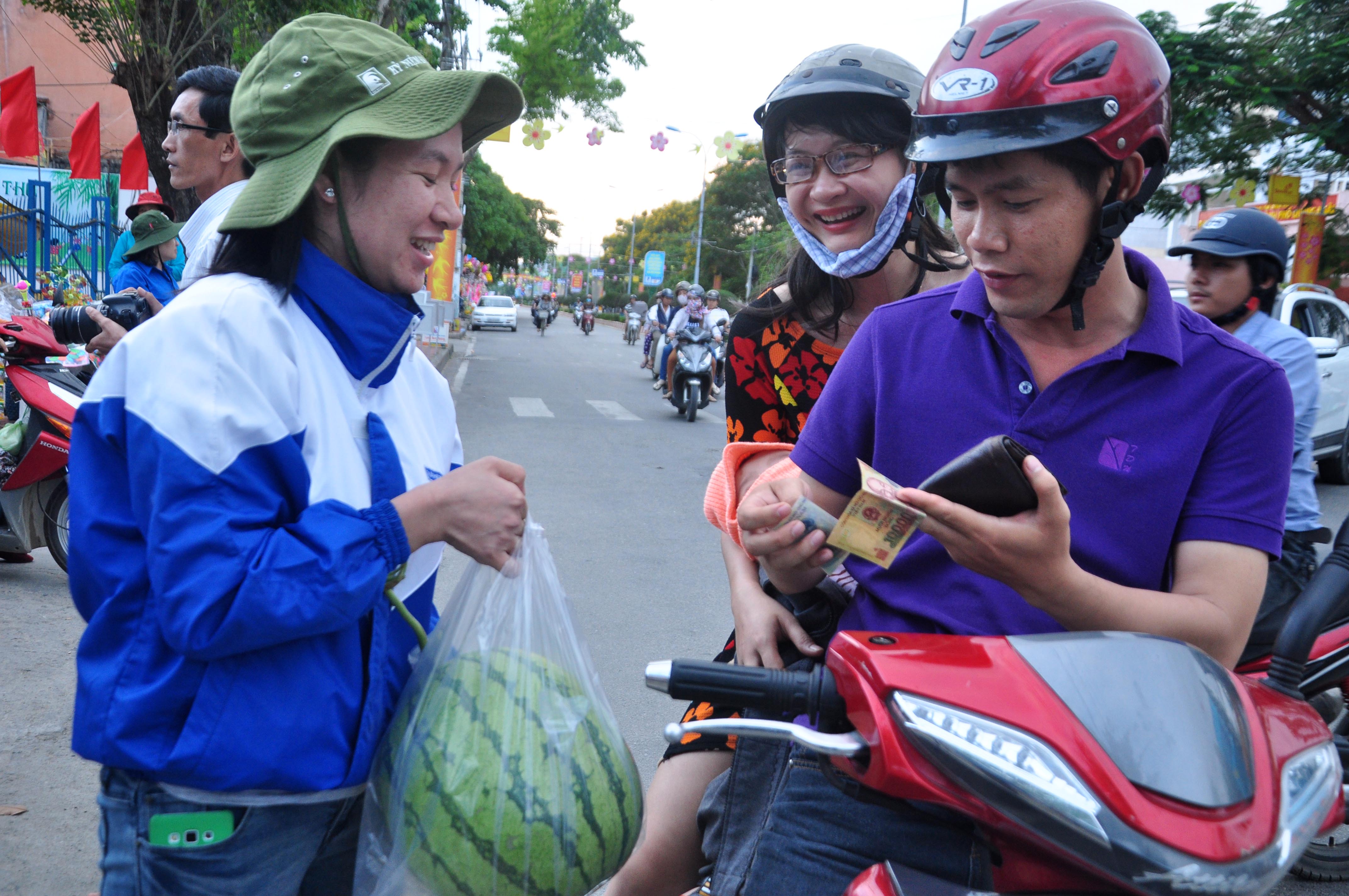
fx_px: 1403
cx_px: 674
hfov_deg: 51.3
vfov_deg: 35.4
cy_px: 448
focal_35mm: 38
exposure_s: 1/160
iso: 640
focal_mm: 25
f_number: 6.3
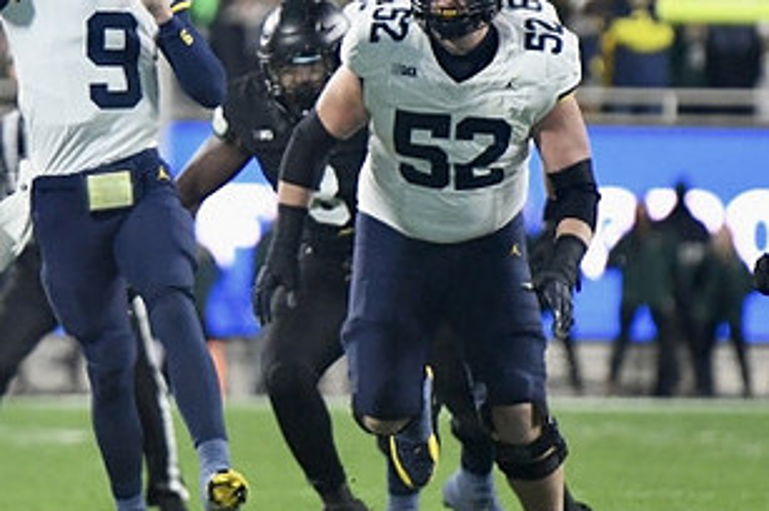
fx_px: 12099
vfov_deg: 2.4
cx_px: 145
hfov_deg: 3.6
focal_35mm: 567
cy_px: 123
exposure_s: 1/1250
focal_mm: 200
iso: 3200
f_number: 2.8
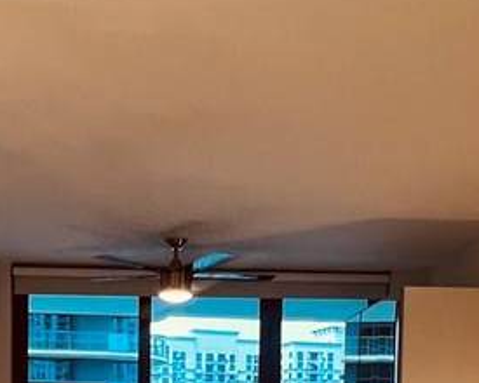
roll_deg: -0.9
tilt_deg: -2.9
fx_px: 836
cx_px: 188
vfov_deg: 23.1
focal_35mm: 59
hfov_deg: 31.9
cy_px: 489
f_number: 1.8
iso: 160
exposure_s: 1/60
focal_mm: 1.57
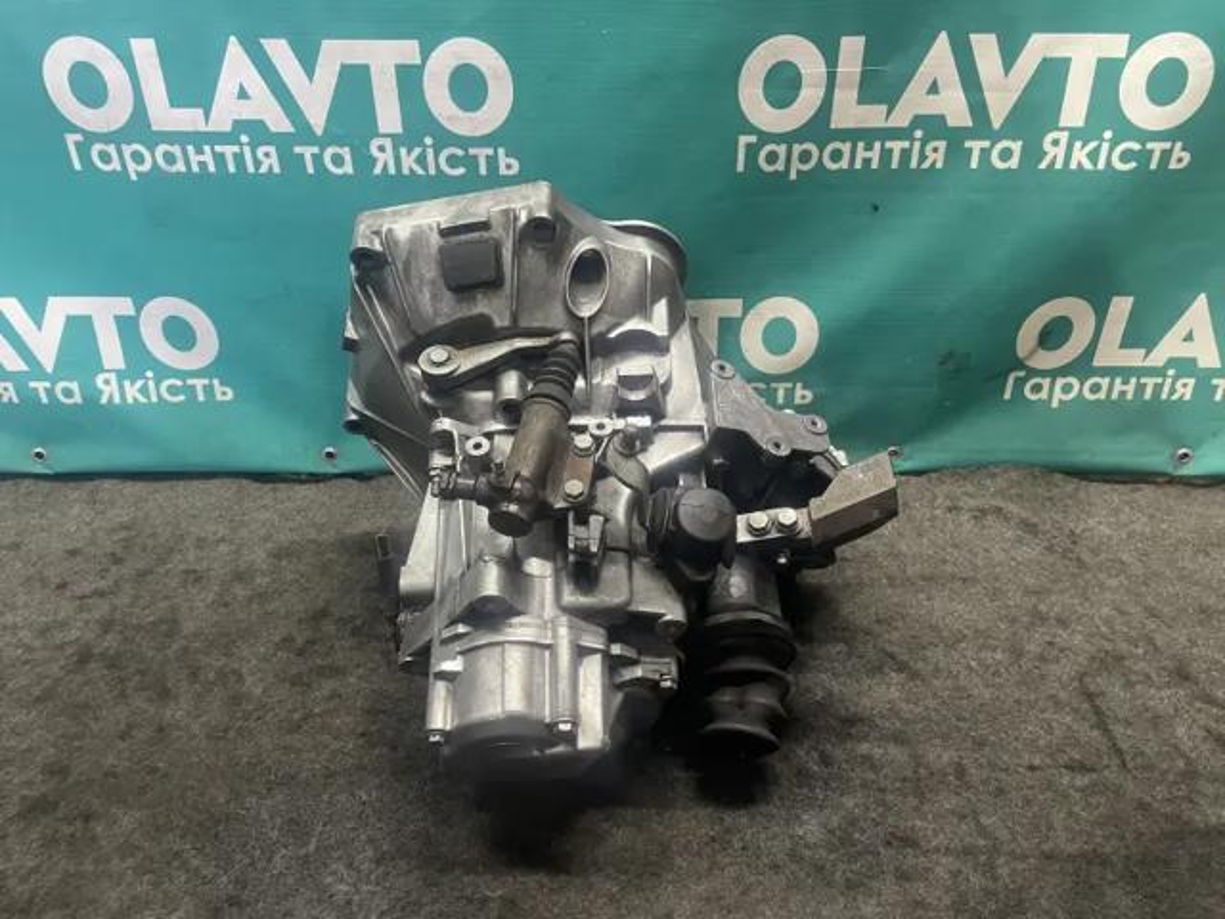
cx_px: 612
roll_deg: -0.8
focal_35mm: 26
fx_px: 920
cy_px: 460
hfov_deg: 67.3
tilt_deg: -29.7
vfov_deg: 53.1
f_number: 1.6
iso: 250
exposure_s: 1/50
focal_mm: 4.2
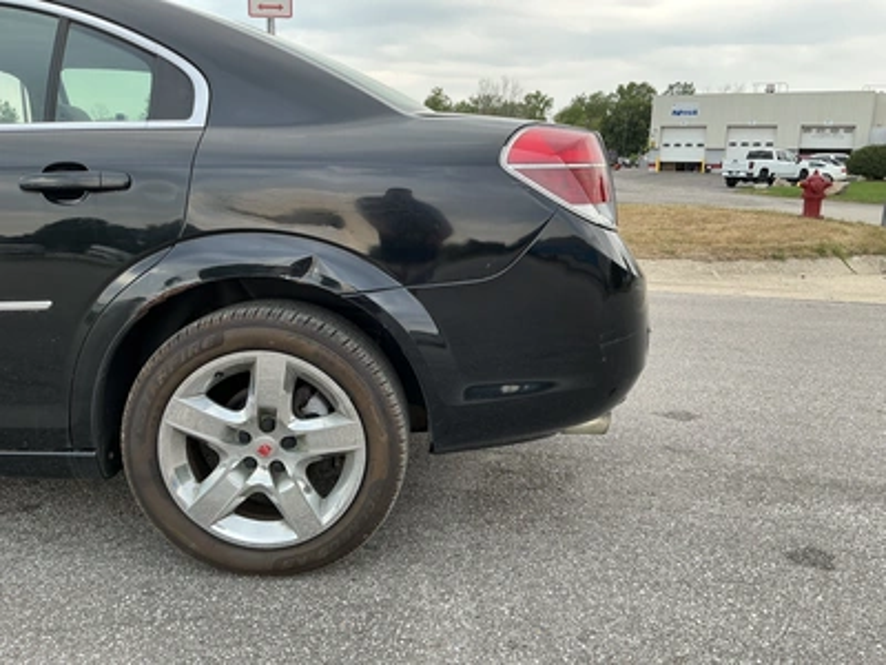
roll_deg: -0.6
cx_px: 443
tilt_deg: -11.7
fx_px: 717
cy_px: 332
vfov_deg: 49.7
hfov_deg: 63.4
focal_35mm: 28
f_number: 1.8
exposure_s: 1/122
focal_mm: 3
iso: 20
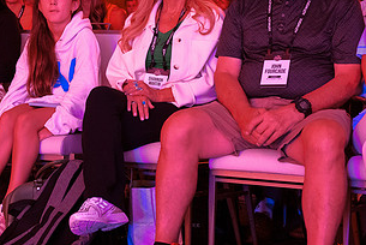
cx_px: 104
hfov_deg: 21.3
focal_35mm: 95
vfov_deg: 14.4
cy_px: 76
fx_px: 967
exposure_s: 1/60
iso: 2000
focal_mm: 50
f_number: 4
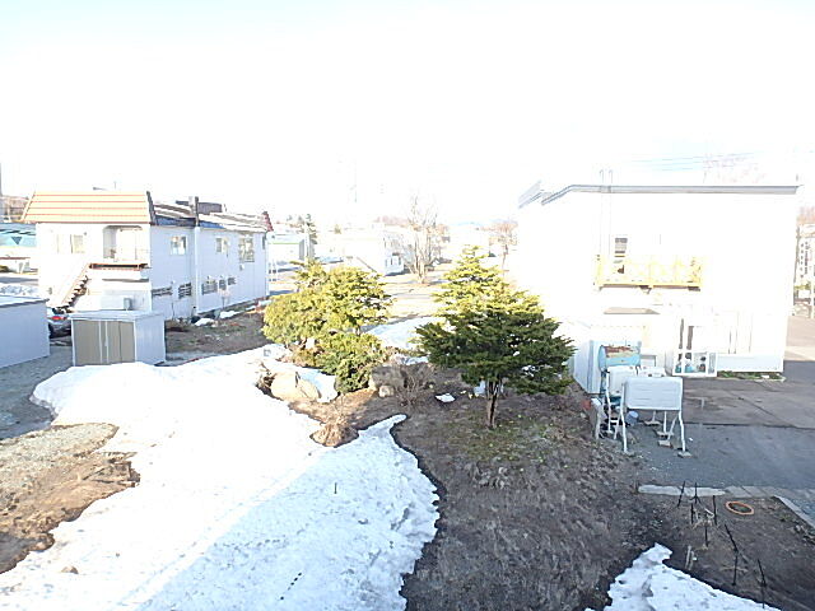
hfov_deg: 79.0
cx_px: 408
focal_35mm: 21
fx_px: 494
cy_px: 306
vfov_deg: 63.4
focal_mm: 3.7
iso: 125
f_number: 3.5
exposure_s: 1/160
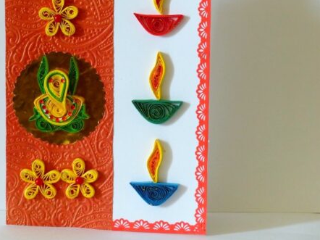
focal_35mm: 110
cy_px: 80
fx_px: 1016
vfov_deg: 13.4
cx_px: 105
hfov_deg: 17.8
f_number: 2.8
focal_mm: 14.5
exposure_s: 1/60
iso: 250
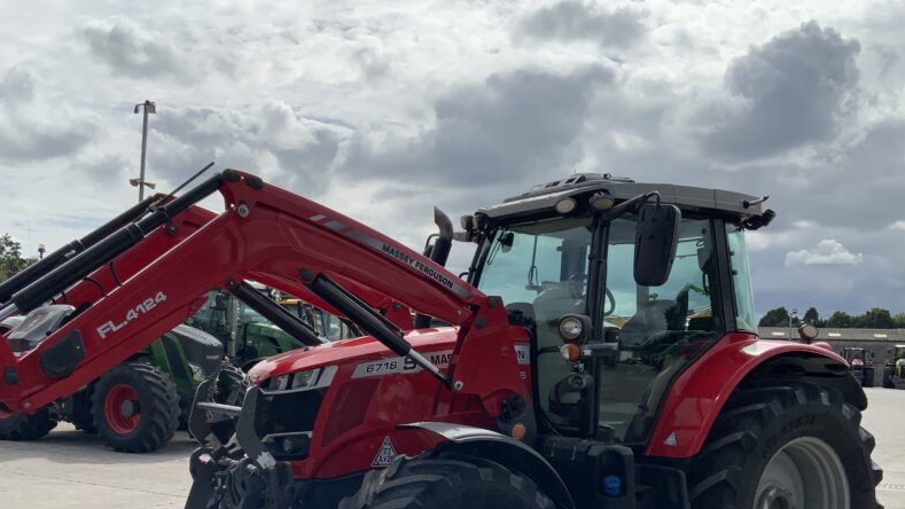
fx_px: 984
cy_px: 392
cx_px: 414
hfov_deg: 49.3
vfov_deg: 28.5
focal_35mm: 41
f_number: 1.8
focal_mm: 3
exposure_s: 1/3788
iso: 20
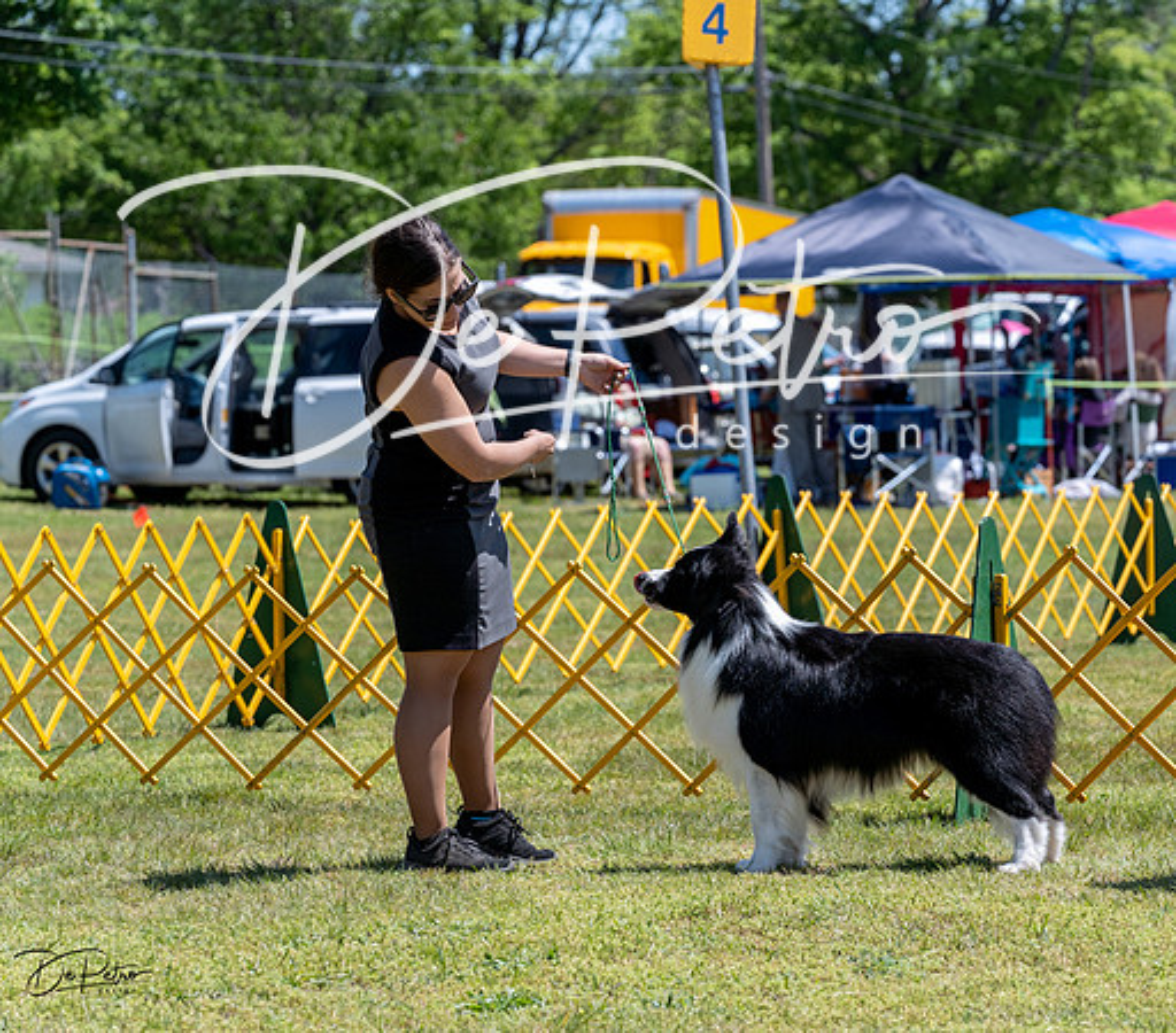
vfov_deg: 9.8
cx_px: 774
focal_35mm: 166
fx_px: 6024
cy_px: 516
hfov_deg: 11.1
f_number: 7.1
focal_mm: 140
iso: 640
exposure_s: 1/1600
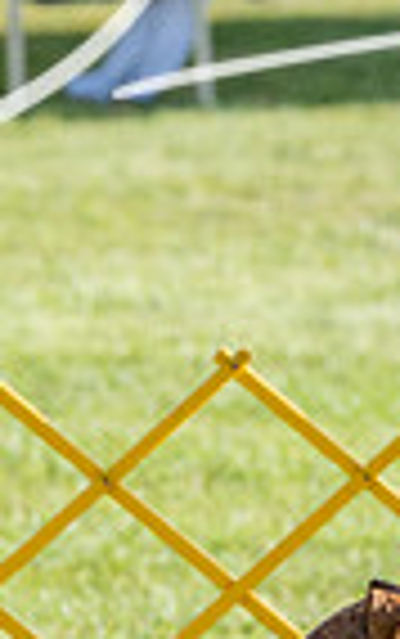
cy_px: 261
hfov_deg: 1.6
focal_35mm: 805
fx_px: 14013
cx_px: 266
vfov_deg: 2.6
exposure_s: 1/1250
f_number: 5.6
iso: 500
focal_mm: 165
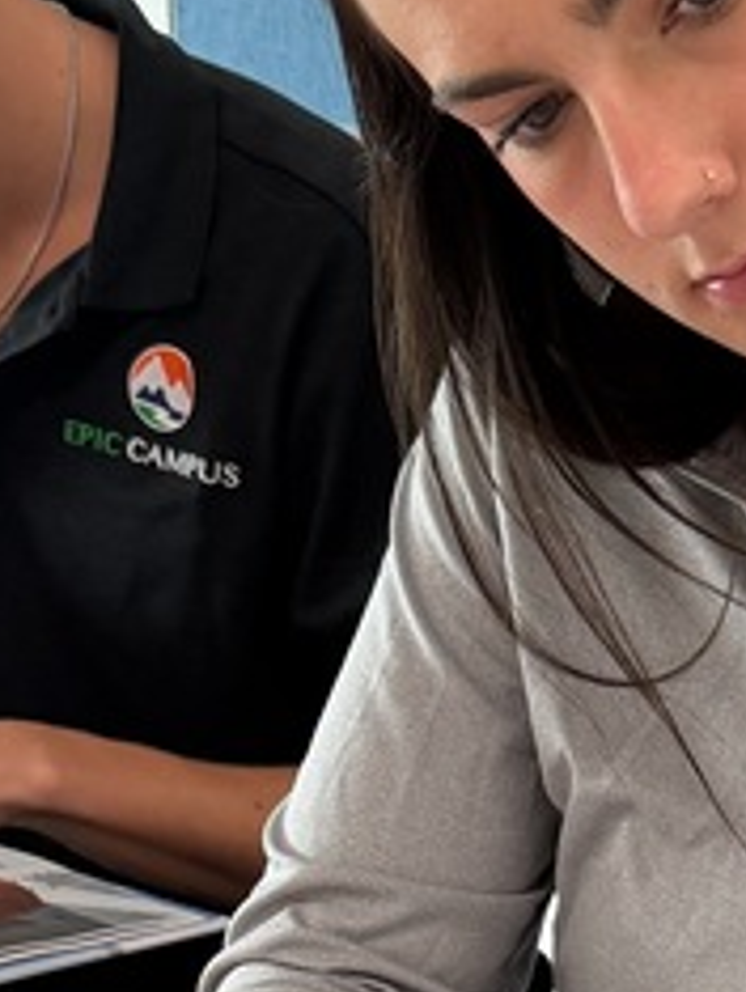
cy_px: 1255
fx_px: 3012
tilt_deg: -23.0
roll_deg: -2.7
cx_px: 865
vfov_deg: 17.6
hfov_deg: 13.8
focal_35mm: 105
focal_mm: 6.76
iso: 160
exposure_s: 1/75
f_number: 1.78
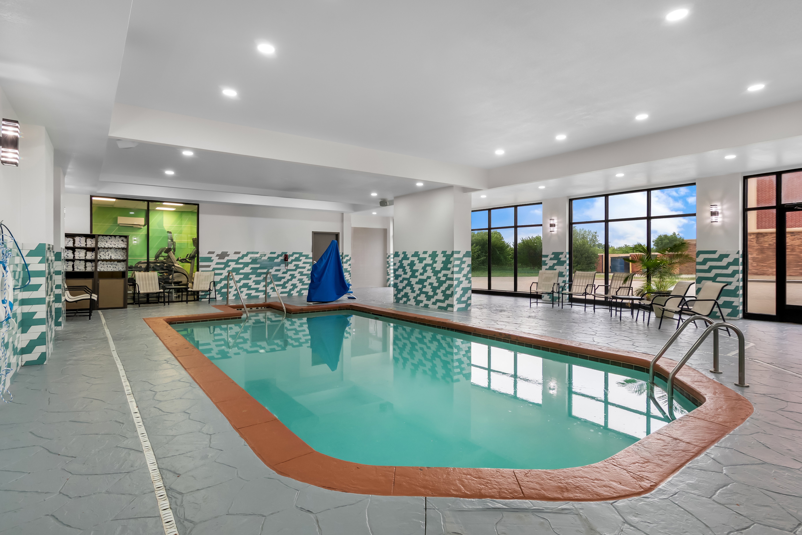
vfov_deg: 73.7
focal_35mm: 16
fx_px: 356
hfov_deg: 96.7
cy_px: 268
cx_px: 401
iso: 400
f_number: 8
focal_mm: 11
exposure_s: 1/30
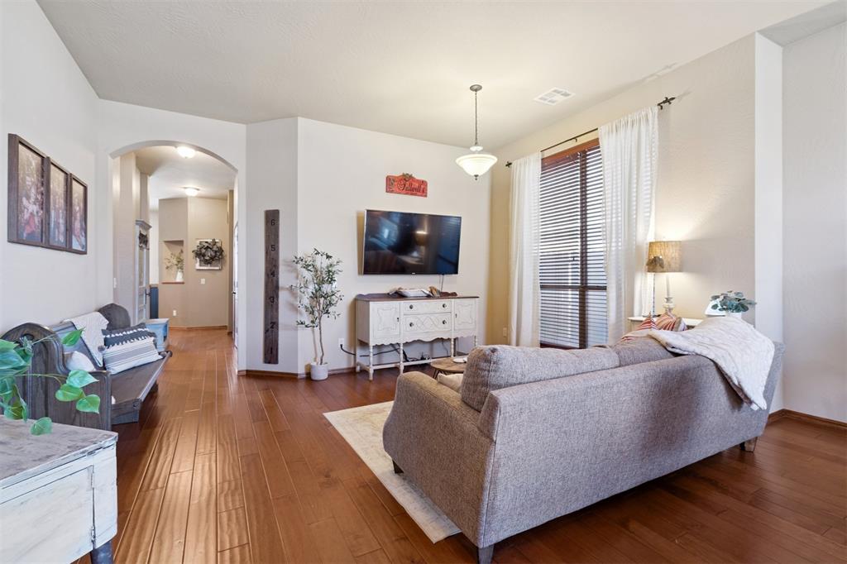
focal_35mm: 16
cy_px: 282
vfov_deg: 73.7
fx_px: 376
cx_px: 424
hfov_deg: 96.8
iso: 200
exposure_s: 1/2
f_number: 7.1
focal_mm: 16
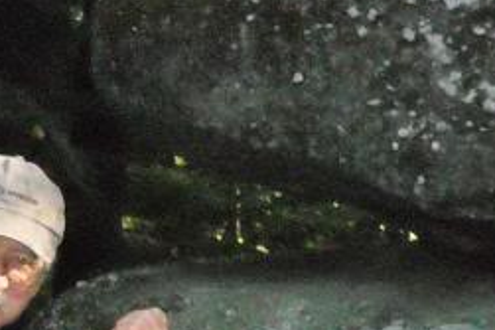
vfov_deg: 5.4
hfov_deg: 8.1
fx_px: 3463
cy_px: 539
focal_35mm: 252
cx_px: -170
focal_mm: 12.3
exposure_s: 1/125
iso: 1600
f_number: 3.9
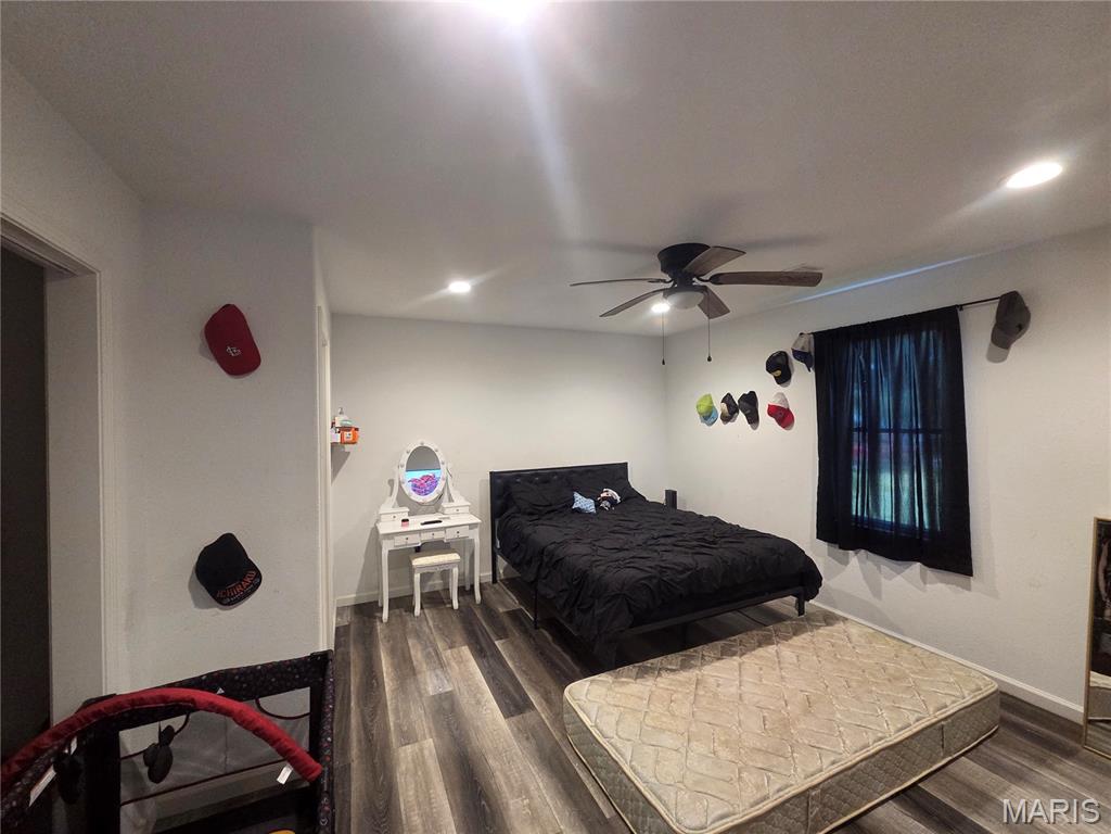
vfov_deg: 89.9
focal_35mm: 13
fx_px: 417
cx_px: 556
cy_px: 417
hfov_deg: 106.2
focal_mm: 2.2
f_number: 2.2
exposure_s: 1/60
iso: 500
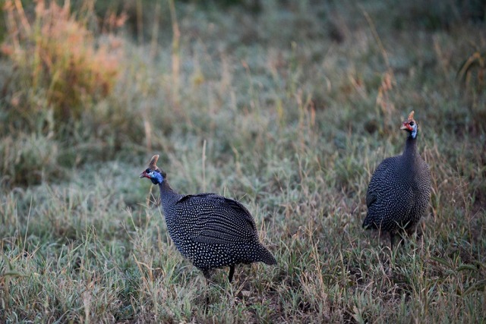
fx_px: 2700
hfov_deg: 10.3
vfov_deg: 6.9
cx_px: 243
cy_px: 162
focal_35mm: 200
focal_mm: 200
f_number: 2.8
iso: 500
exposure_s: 1/500
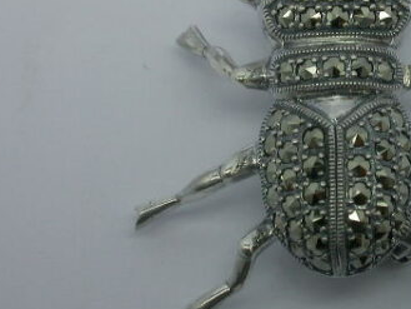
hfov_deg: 12.7
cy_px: 89
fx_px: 1841
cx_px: 336
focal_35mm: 155
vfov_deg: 9.6
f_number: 8.3
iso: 100
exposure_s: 1/48.1
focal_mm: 17.7
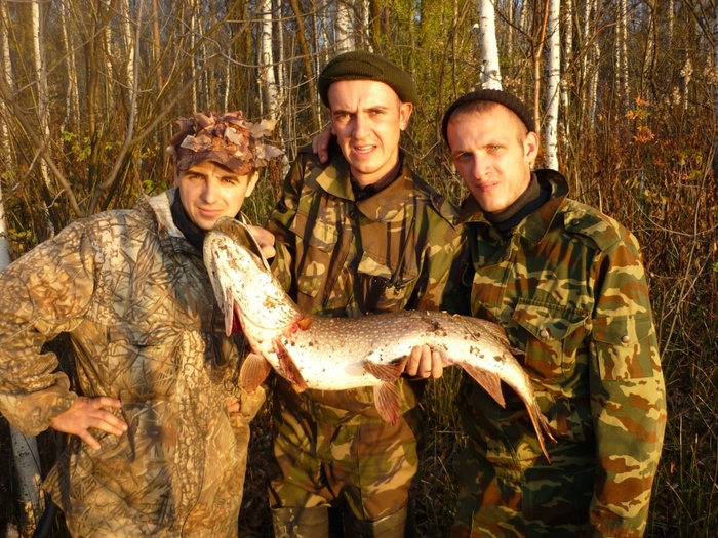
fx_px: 684
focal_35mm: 33
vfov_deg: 42.9
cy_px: 269
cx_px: 359
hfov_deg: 55.4
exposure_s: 1/200
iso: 80
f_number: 2.8
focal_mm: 5.5
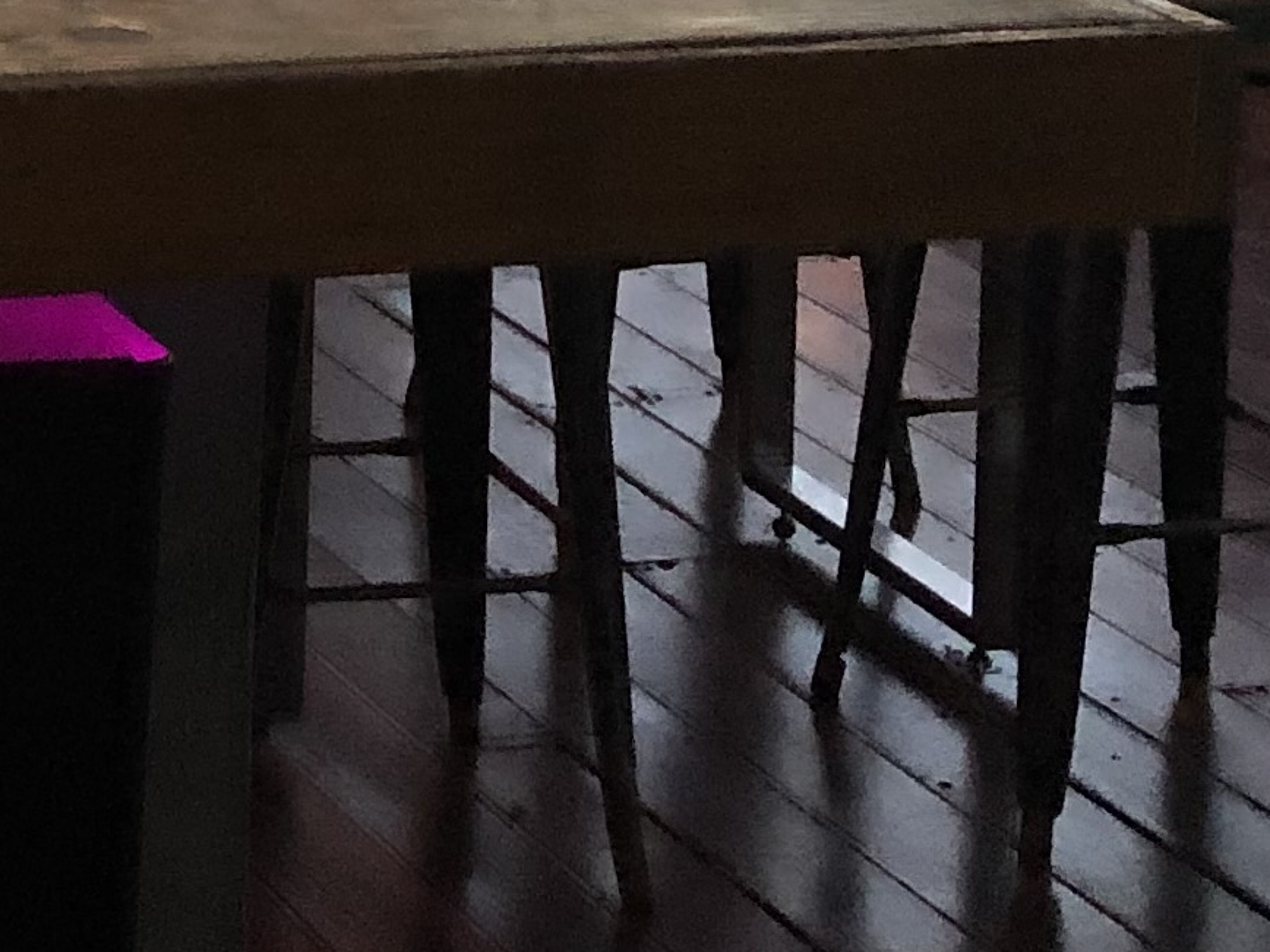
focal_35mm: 130
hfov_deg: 14.7
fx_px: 4769
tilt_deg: -1.6
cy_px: -918
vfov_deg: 10.5
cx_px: -190
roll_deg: -0.6
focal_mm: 4
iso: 50
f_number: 1.8
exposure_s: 1/15
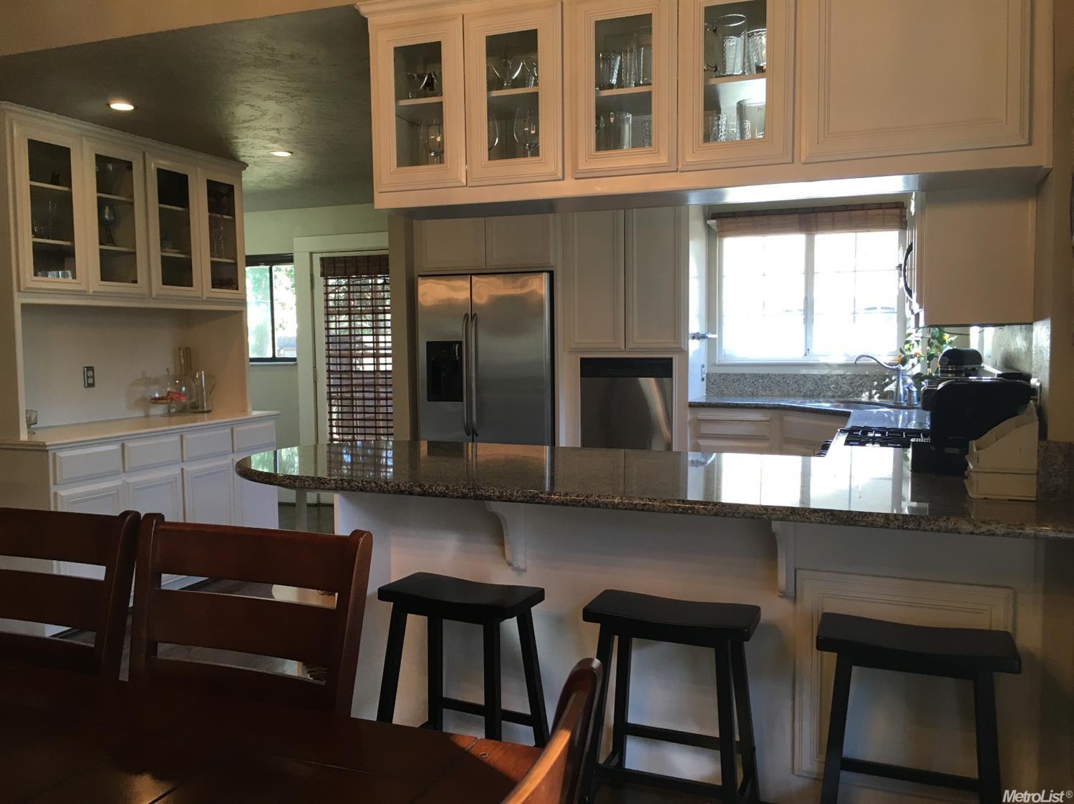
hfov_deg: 61.7
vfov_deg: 48.2
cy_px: 402
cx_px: 537
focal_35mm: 29
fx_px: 899
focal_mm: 4.15
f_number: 2.2
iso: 32
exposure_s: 1/30
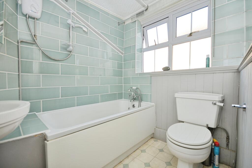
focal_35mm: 15
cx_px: 126
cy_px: 84
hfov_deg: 100.4
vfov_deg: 77.2
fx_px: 105
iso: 200
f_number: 5
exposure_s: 1/60
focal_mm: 10
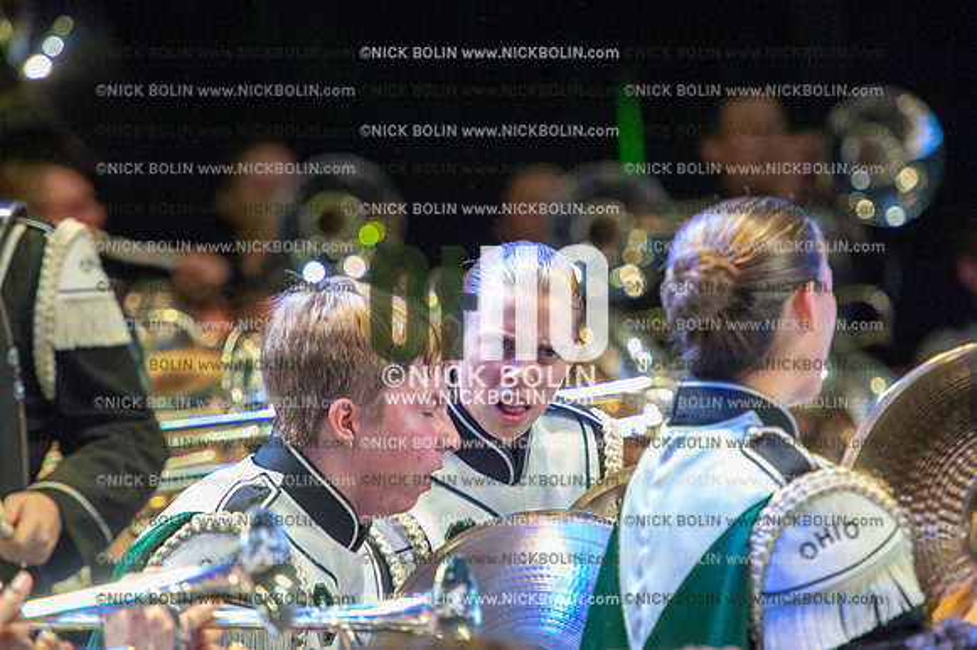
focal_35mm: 330
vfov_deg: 4.2
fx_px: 8950
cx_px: 488
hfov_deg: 6.2
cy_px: 325
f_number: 5.6
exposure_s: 1/320
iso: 8000
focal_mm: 330
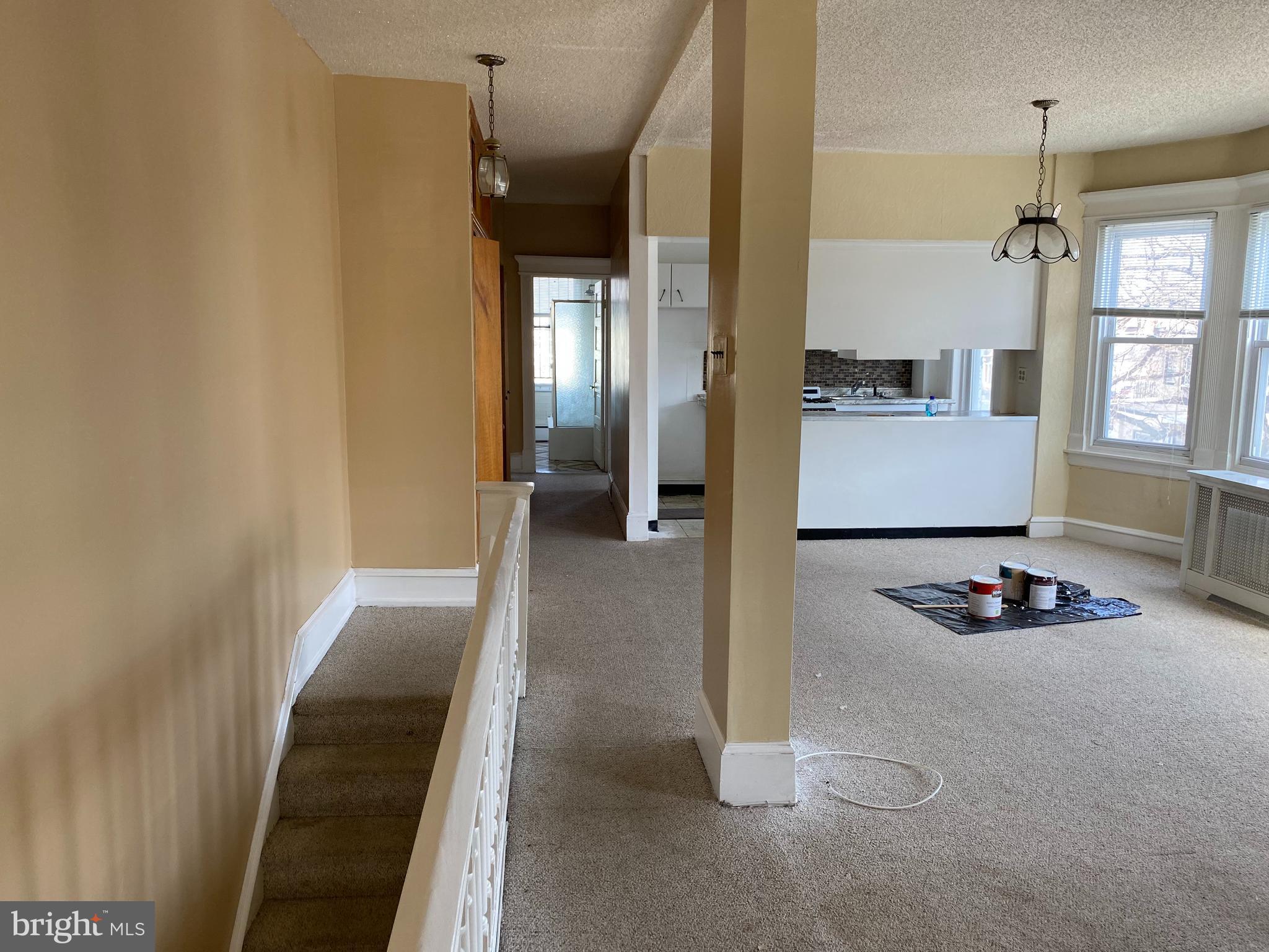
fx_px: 953
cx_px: 634
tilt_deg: -7.4
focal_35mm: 26
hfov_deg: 67.3
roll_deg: -0.2
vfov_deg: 53.1
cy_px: 476
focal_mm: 4.25
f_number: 1.8
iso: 80
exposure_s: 1/121
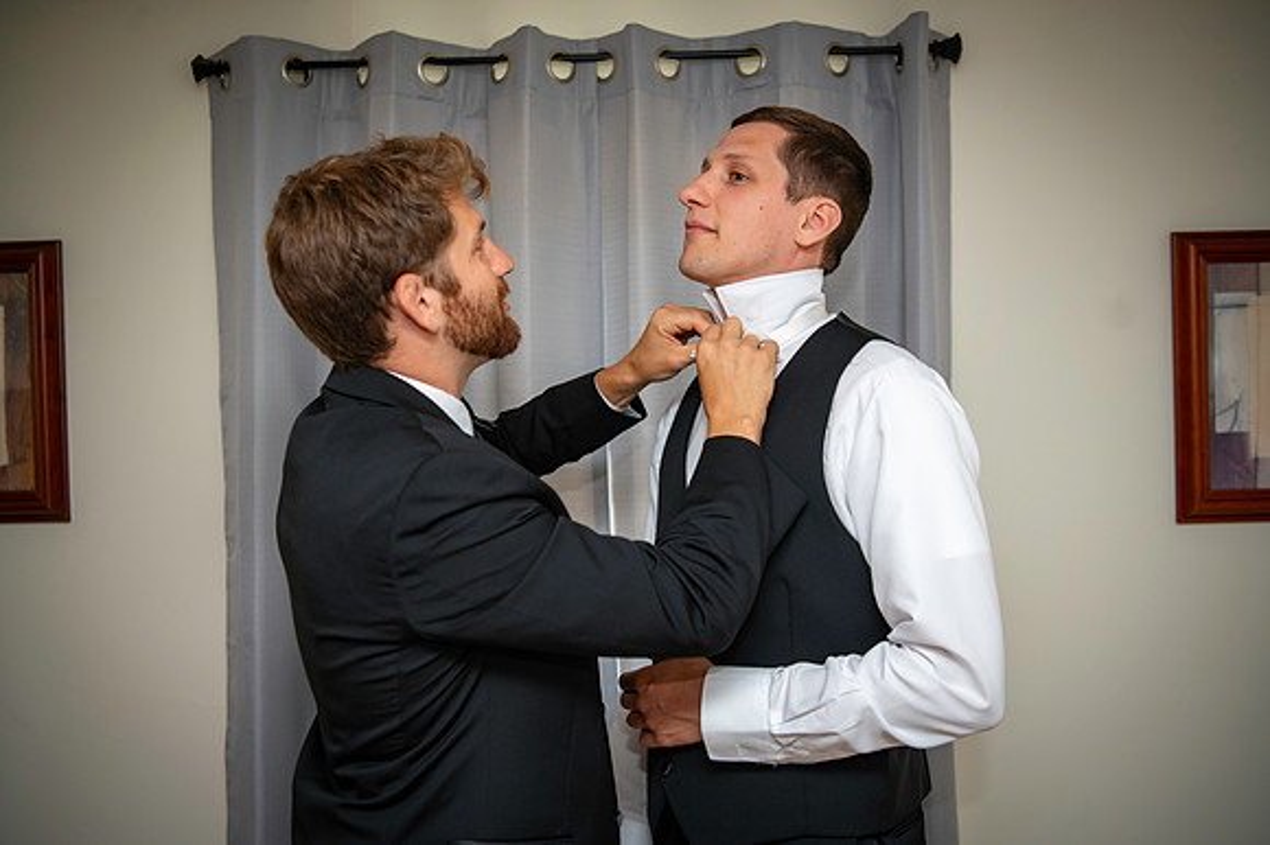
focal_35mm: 35
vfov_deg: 37.8
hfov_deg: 54.5
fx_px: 1234
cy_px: 422
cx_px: 635
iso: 800
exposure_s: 1/125
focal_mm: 35
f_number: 2.8
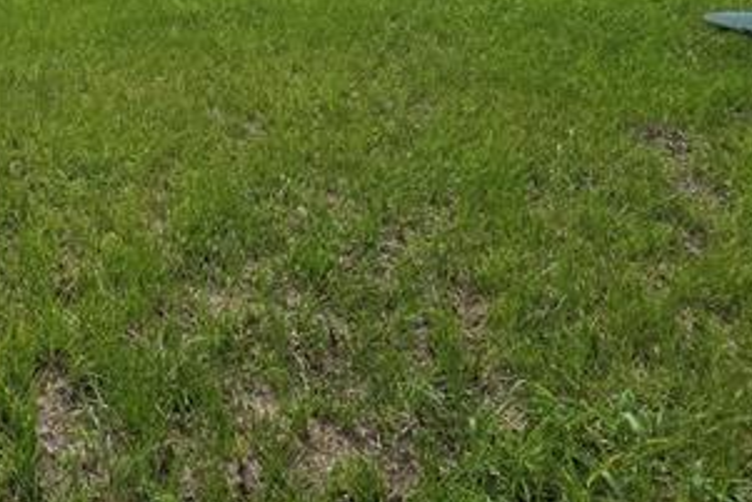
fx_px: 961
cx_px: 47
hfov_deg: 39.1
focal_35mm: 46
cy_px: -90
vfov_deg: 26.3
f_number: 2.2
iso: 50
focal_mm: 2.2
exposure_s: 1/4337
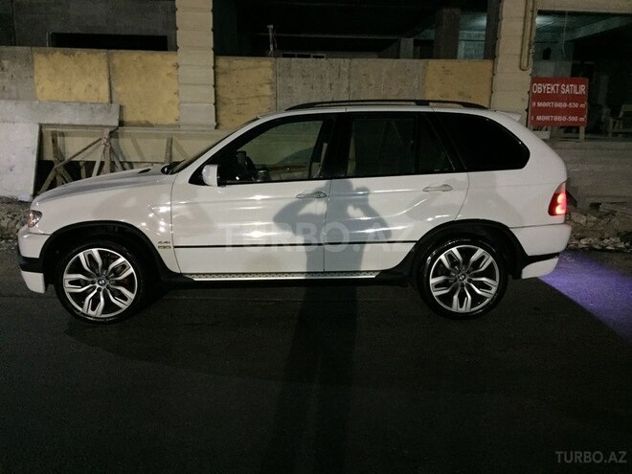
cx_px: 316
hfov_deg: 61.7
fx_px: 529
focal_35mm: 29
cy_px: 237
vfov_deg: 48.2
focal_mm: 4.15
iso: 640
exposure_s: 1/17
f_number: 2.2
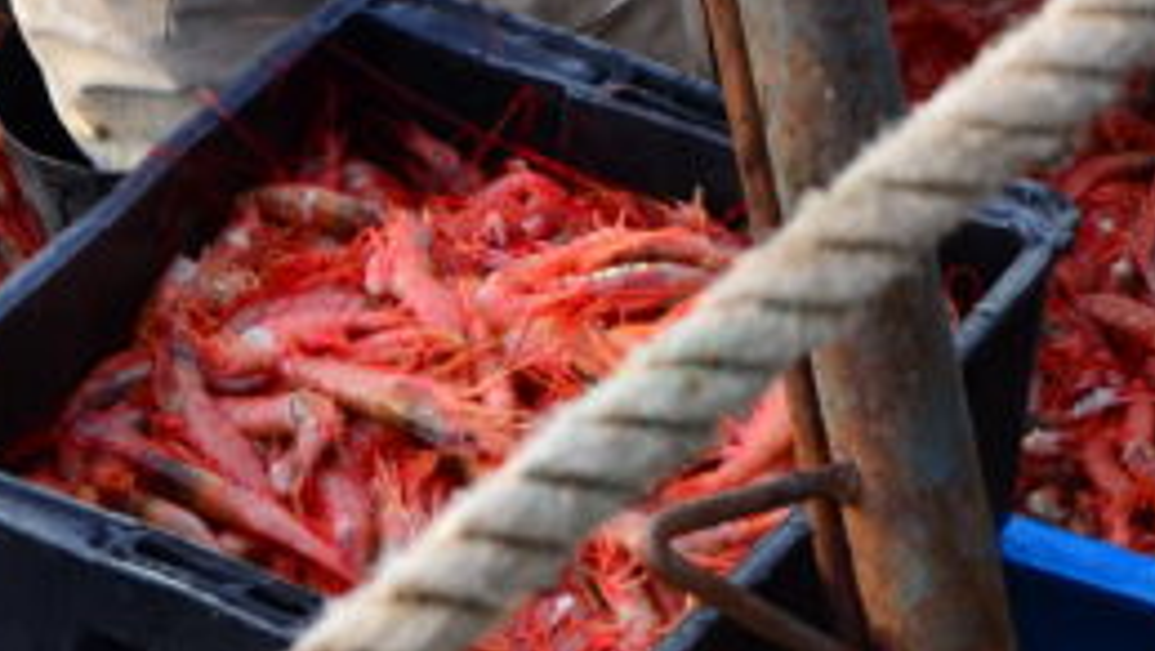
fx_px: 12532
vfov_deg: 3.0
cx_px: -566
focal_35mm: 409
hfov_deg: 5.2
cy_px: 490
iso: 160
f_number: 6.3
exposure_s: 1/50
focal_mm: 66
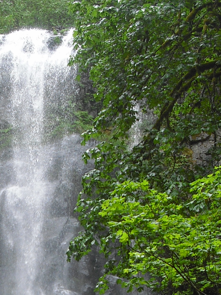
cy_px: 313
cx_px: 3
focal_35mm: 101
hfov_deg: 14.4
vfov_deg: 18.8
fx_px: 860
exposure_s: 1/160
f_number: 2.8
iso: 100
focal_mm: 6.2
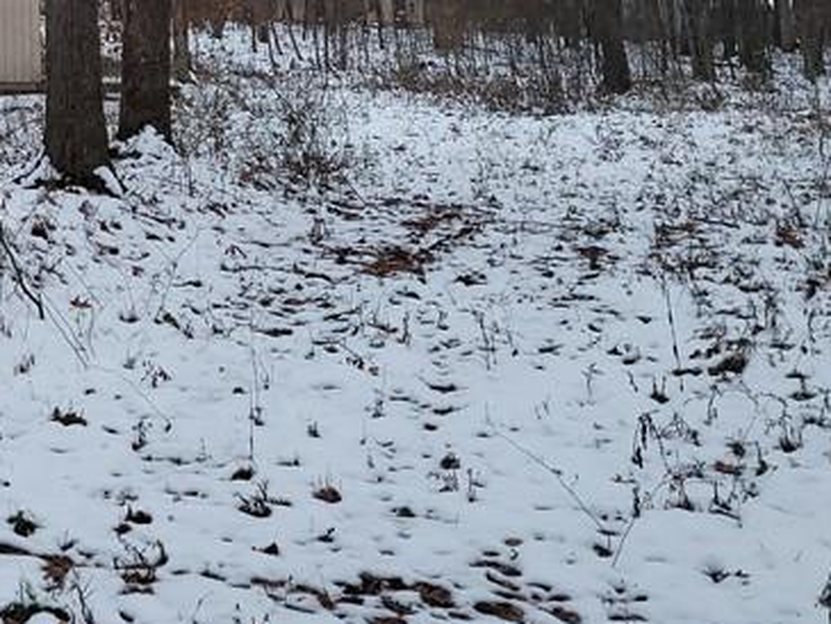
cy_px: -73
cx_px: -114
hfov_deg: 24.6
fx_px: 1753
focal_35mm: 73
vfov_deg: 19.3
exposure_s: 1/50
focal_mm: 5.4
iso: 80
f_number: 1.8
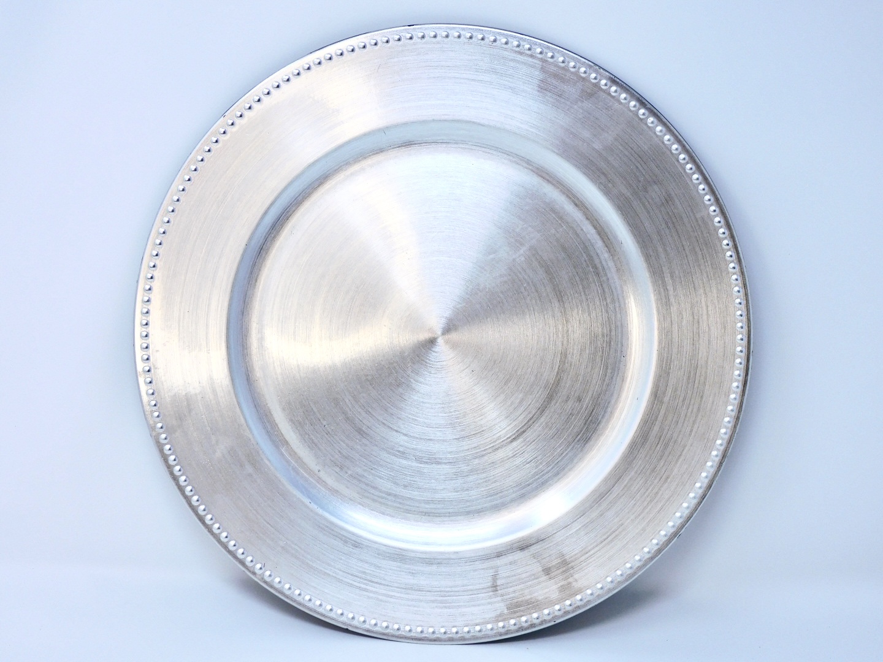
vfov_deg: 32.2
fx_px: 1148
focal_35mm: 45
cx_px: 442
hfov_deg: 42.1
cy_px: 331
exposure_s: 1/125
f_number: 4
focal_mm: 8.1
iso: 125
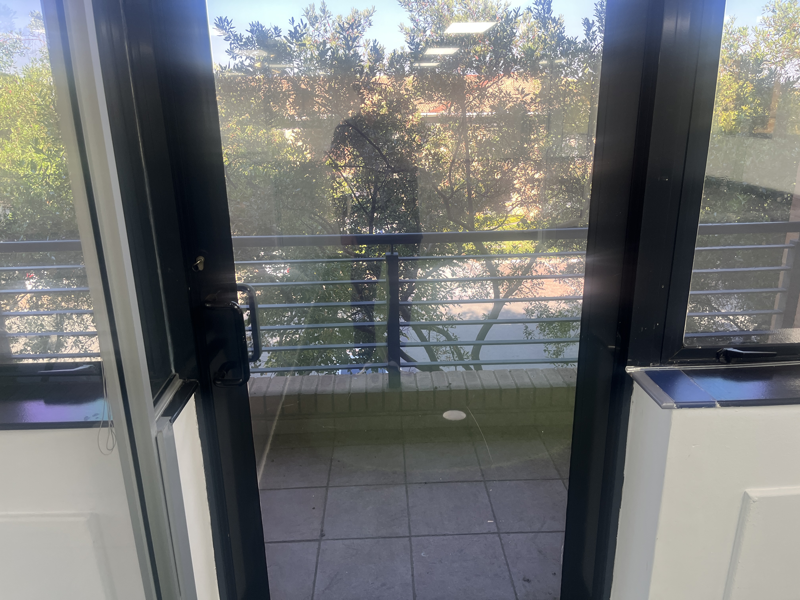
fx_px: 601
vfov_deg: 53.1
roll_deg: +1.1
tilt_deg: -19.2
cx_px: 400
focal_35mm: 26
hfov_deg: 67.3
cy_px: 300
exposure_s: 1/100
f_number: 1.6
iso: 100
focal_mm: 5.1
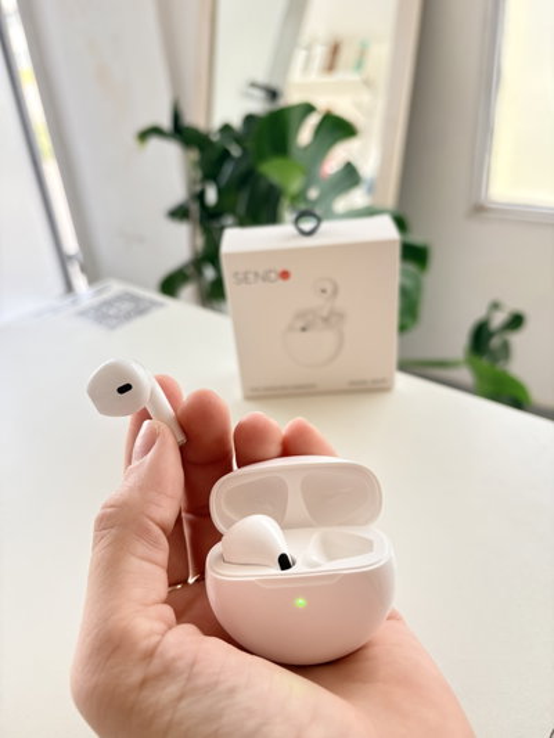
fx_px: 555
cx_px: 277
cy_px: 369
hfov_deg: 53.1
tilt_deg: -29.9
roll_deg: +5.4
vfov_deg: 67.3
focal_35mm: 26
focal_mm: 5.96
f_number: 1.6
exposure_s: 1/121
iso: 80
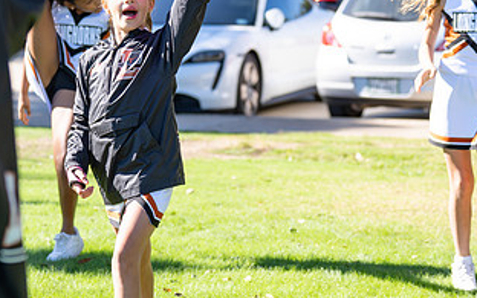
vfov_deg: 7.7
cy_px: 65
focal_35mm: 171
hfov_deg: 12.2
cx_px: 140
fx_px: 2223
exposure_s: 1/1600
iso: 200
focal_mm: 70
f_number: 2.8
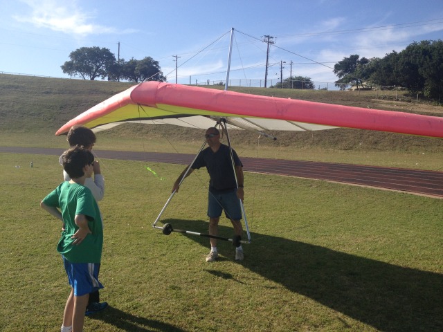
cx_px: 222
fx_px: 448
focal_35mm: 35
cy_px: 166
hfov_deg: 52.6
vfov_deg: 40.7
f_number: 2.4
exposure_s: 1/1672
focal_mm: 4.28
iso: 50
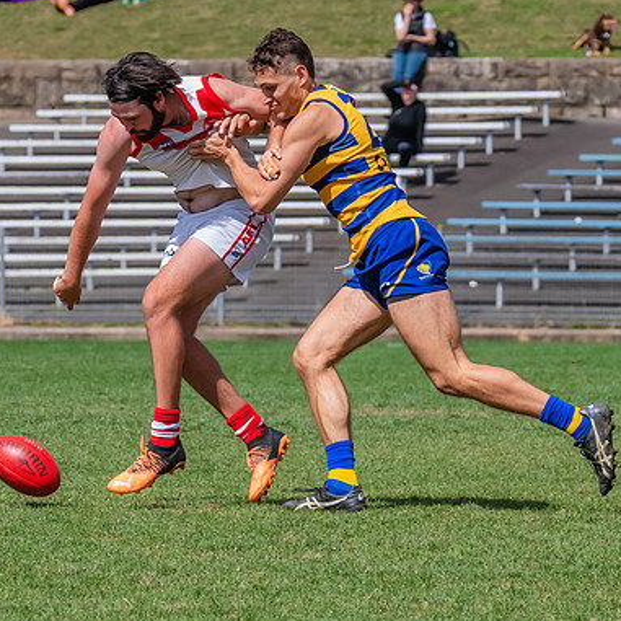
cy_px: 244
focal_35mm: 572
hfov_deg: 3.1
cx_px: 148
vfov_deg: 3.1
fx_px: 11610
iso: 800
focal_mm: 240
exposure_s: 1/1600
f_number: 9
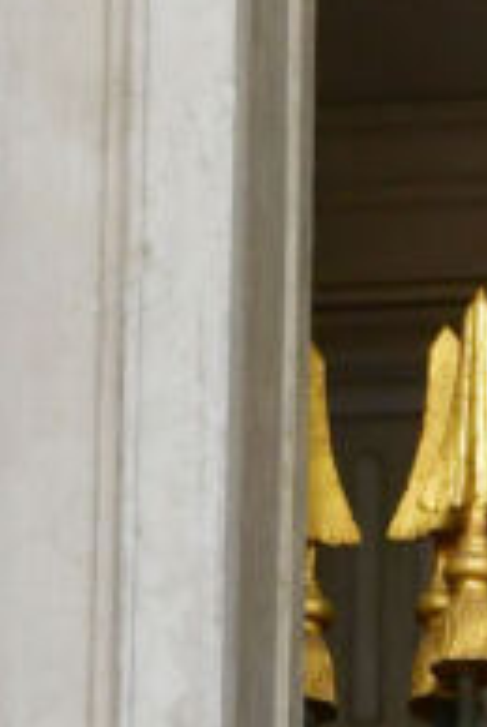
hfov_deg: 4.2
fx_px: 6552
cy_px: 1690
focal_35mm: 324
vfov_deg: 6.1
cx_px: 1071
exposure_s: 1/800
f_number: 6.3
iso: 800
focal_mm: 35
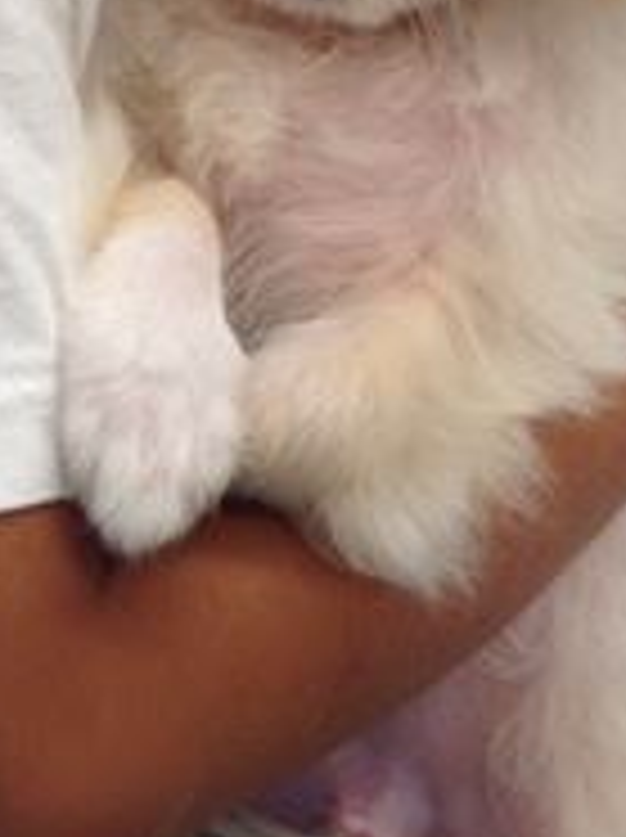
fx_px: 2731
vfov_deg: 17.4
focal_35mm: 113
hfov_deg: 13.0
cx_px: 68
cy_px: 396
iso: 64
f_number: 2.4
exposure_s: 1/60
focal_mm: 4.28
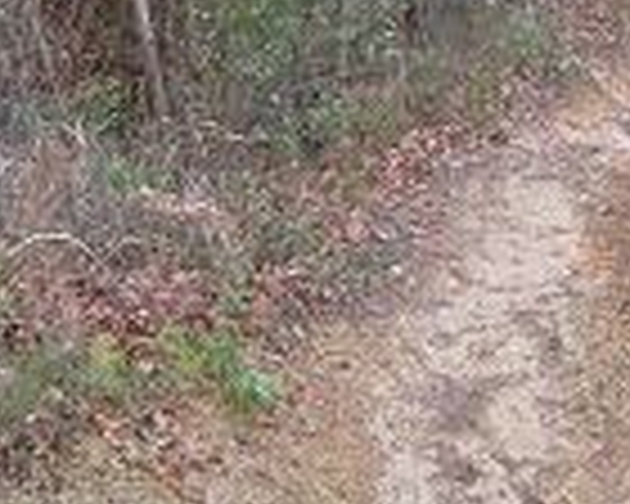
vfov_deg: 22.2
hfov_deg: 27.7
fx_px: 1249
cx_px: 504
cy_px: 36
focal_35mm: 67
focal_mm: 4.3
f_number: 2.8
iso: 160
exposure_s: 1/60
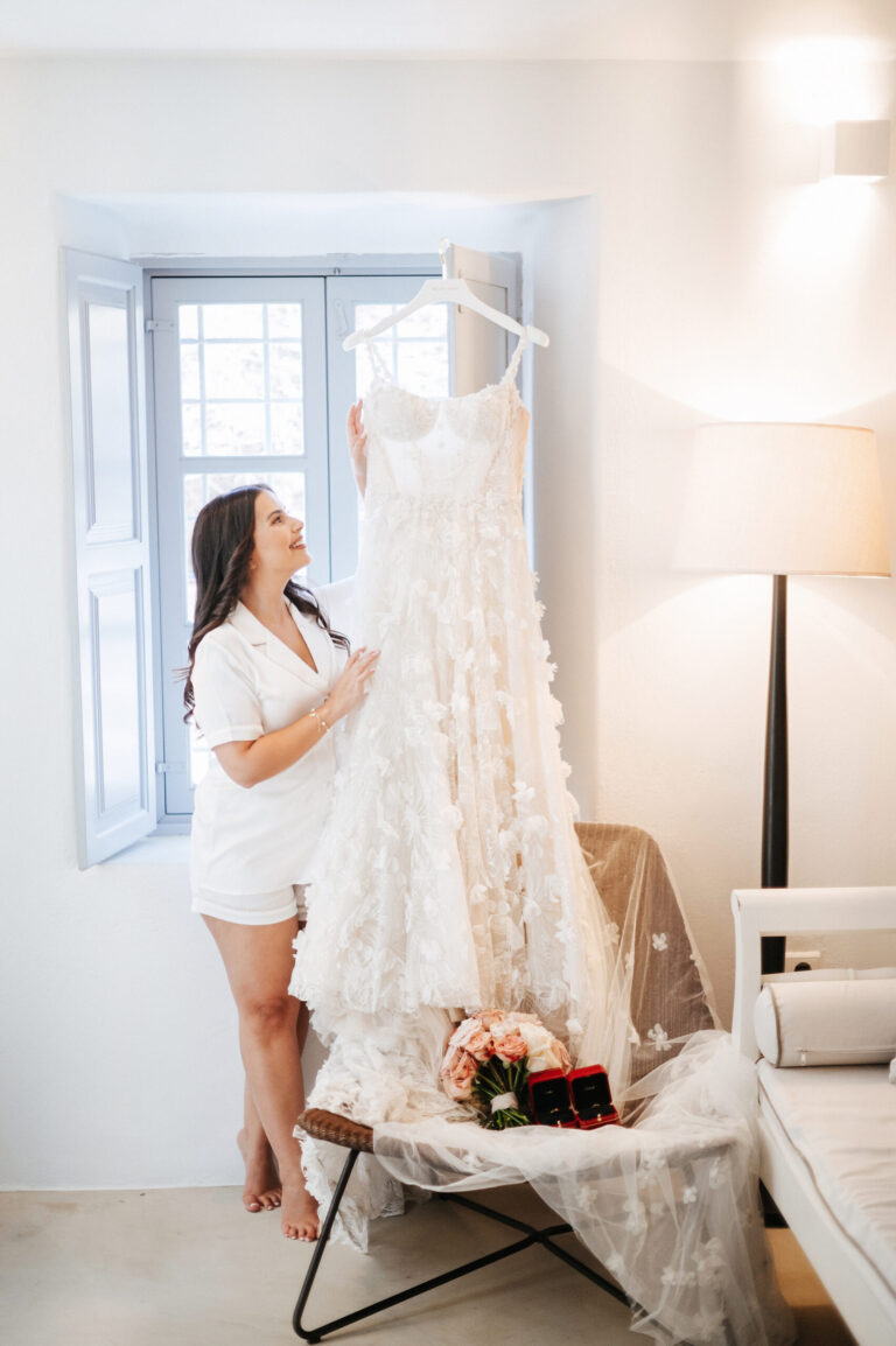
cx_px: 448
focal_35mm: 50
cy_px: 673
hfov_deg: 27.0
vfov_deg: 39.6
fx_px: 1869
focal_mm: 50
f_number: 1.4
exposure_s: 1/200
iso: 1000
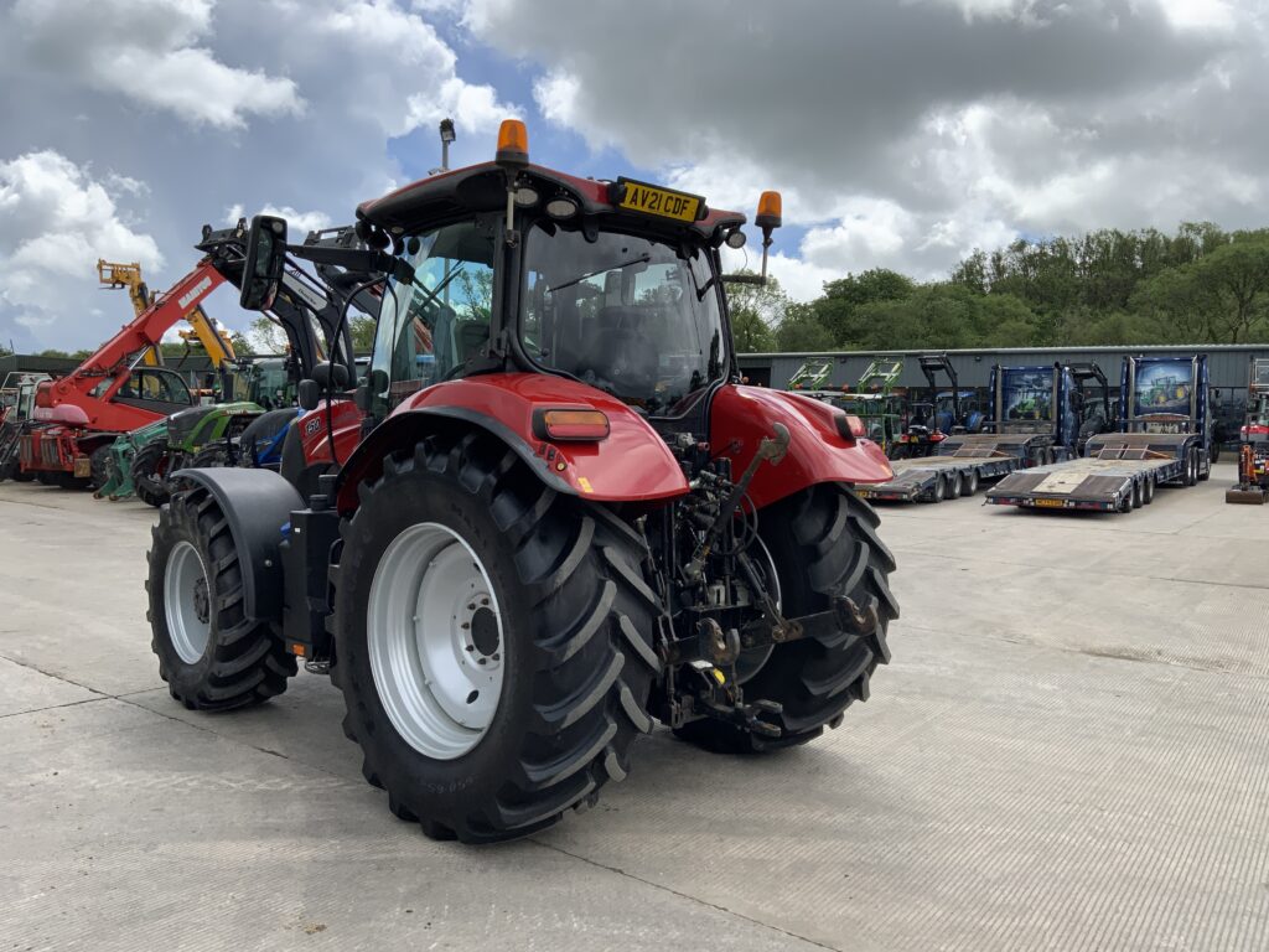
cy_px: 476
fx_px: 1063
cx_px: 634
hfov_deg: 61.7
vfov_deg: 48.2
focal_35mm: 29
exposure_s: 1/1984
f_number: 1.8
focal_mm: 3
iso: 16
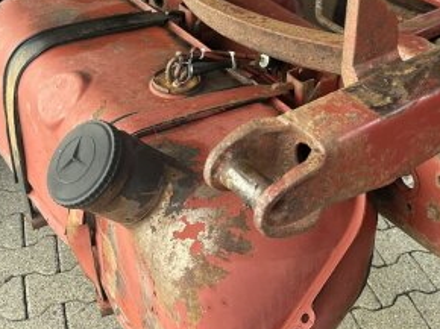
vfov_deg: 25.7
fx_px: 673
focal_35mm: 53
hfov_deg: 35.7
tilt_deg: -20.7
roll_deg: -1.8
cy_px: -21
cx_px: 308
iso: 80
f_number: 1.78
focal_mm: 6.86
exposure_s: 1/331
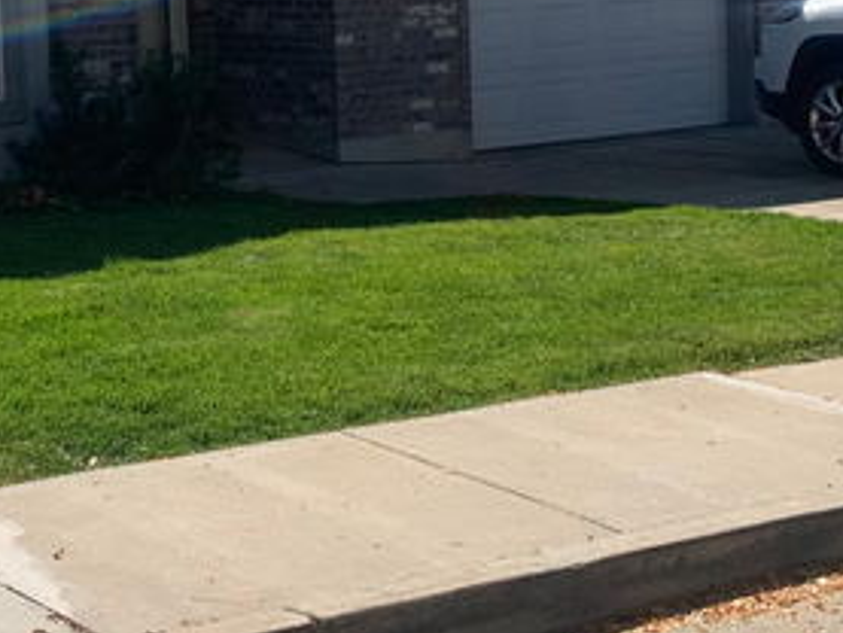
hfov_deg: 20.3
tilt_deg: -4.1
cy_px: 73
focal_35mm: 96
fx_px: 2339
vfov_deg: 15.3
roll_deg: +2.8
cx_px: 268
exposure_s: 1/2681
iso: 25
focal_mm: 4.25
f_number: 1.8
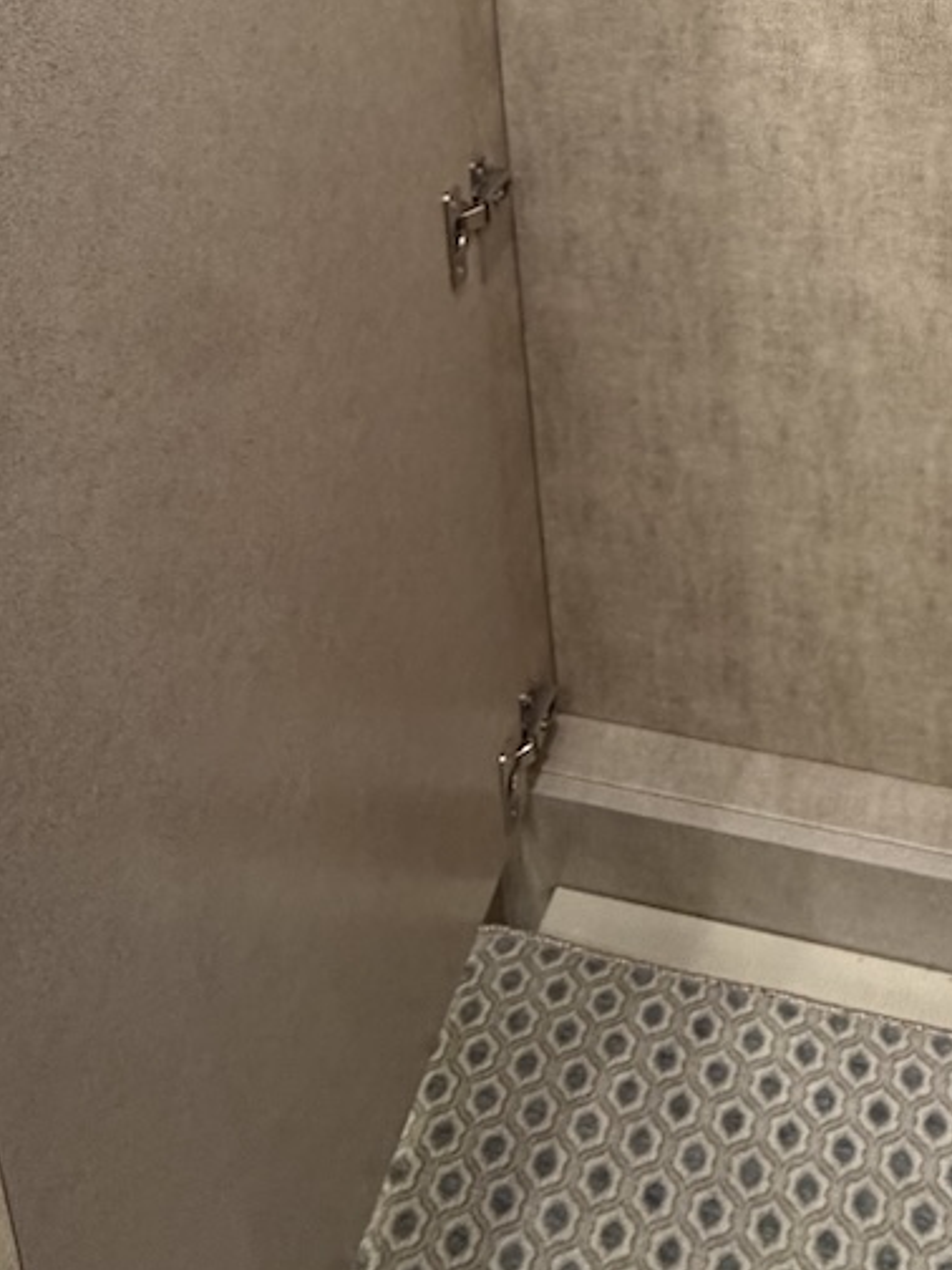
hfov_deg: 37.2
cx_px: 773
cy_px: -125
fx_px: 1357
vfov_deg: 40.5
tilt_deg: -13.6
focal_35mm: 37
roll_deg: +3.9
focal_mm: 2.22
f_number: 2.2
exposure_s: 1/66
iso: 320
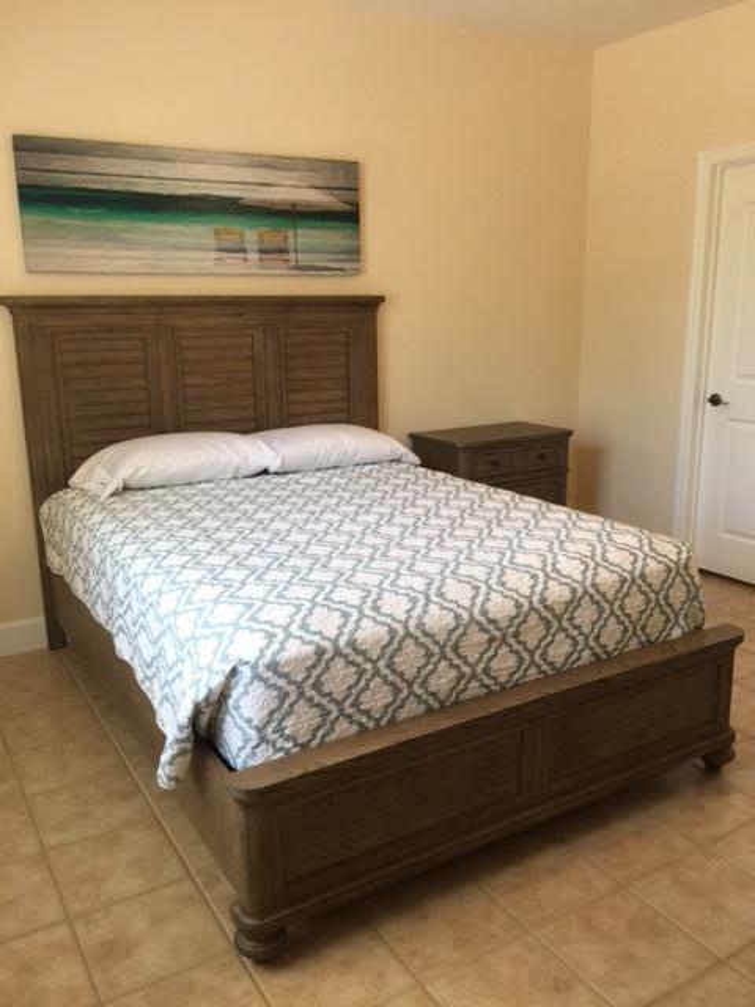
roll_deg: +0.8
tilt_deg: -13.0
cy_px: 504
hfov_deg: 48.2
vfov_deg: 61.7
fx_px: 843
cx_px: 378
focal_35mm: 29
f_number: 2.2
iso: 32
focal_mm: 4.15
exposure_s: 1/40
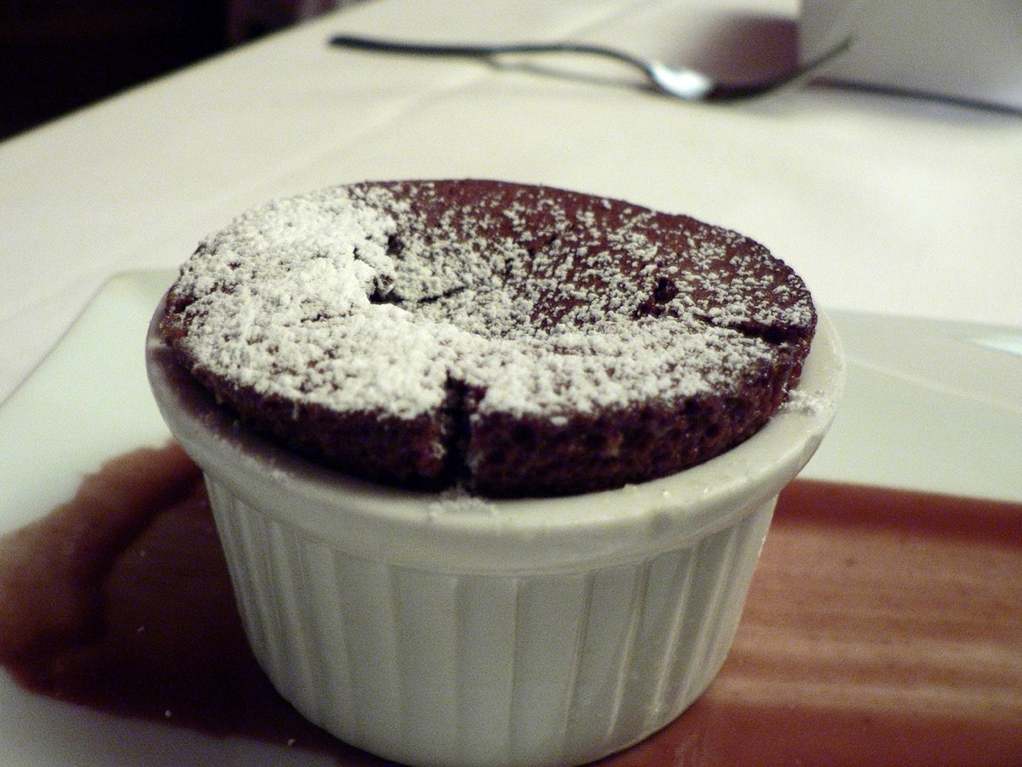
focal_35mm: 36
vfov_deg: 39.7
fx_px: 1063
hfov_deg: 51.4
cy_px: 384
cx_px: 511
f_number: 2.8
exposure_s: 1.3
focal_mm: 6
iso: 100
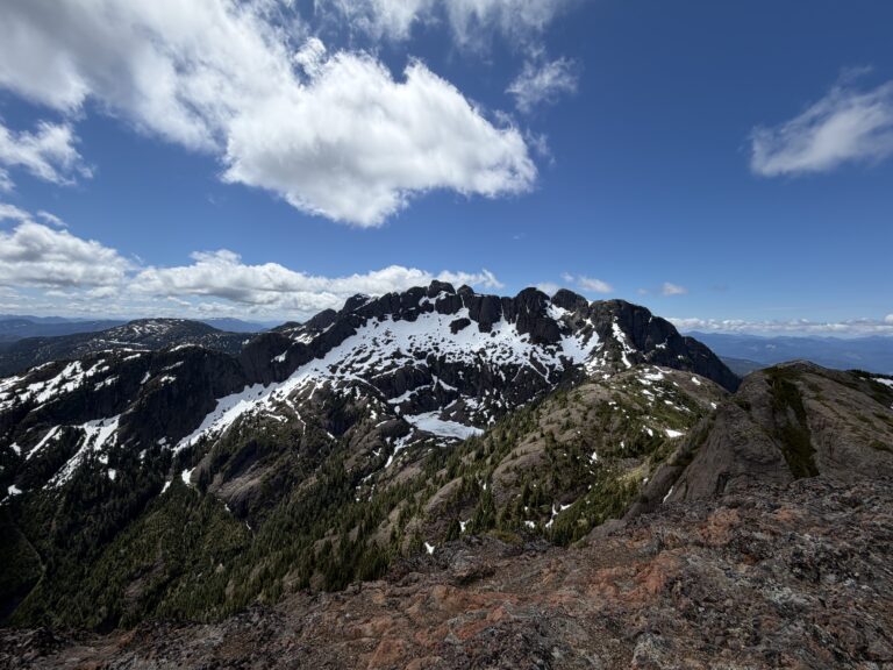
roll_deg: -1.7
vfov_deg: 85.7
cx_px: 446
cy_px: 335
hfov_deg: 102.1
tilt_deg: -2.4
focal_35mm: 14
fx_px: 361
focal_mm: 2.22
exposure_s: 1/1464
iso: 20
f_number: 2.2
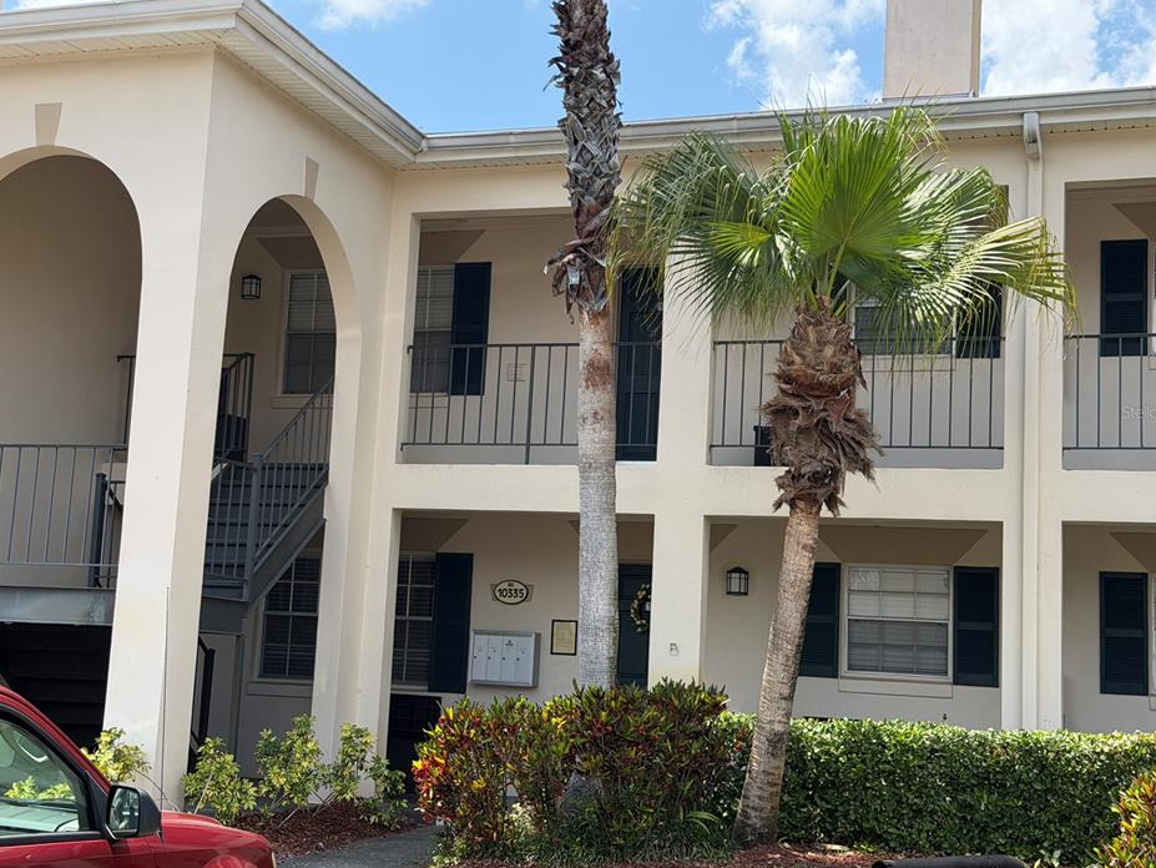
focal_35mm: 53
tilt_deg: +9.2
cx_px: 559
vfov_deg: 27.5
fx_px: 1771
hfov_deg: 36.2
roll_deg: -2.6
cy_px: 412
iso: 100
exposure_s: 1/3226
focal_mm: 6.76
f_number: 1.78
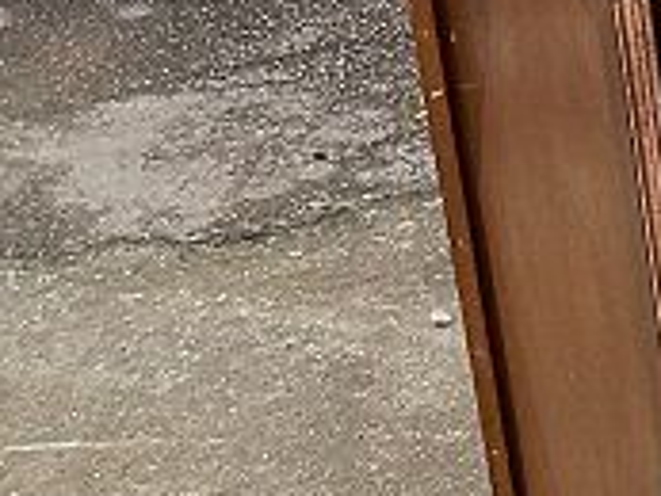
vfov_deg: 8.6
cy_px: -65
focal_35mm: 172
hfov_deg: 9.7
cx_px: 1731
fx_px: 3287
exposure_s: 1/100
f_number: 1.8
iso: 64
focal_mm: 3.95
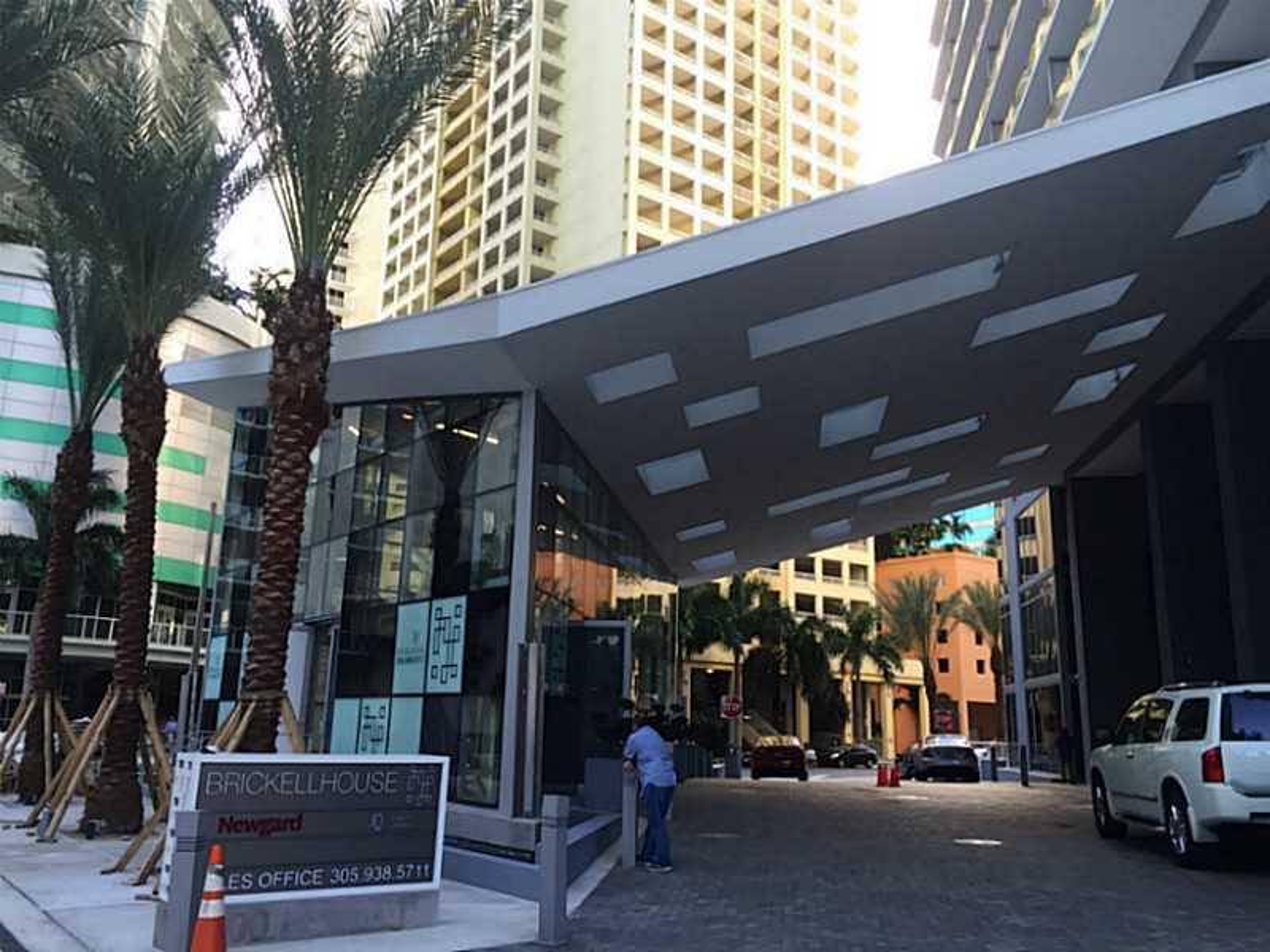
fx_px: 1064
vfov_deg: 48.2
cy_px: 476
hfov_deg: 61.7
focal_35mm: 29
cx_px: 635
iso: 32
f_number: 2.2
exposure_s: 1/130
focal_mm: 4.15
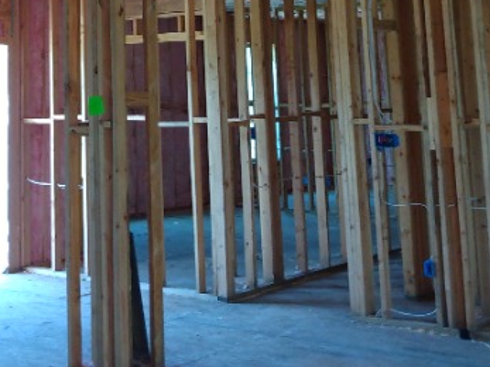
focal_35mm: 53
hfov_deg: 35.2
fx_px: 750
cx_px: 110
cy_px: -75
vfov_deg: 24.8
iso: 167
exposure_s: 1/40
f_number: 2
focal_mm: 3.54
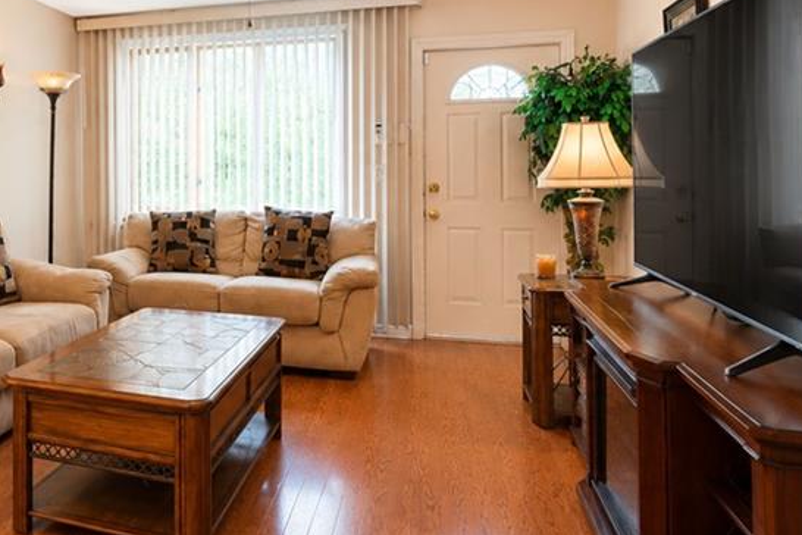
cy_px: 195
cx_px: 140
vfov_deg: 43.2
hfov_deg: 56.5
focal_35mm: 30
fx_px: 668
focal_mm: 16
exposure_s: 1/5
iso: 64
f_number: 4
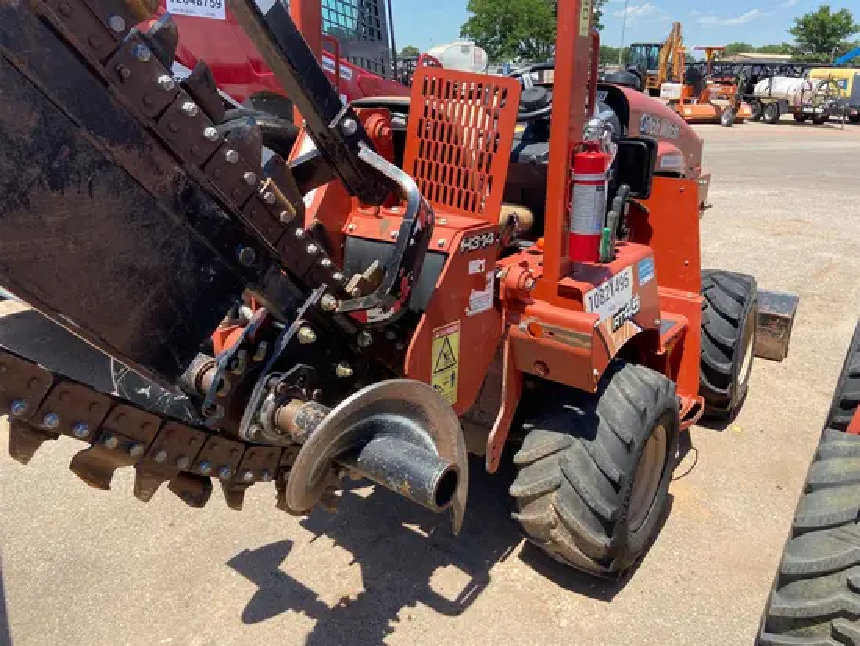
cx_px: 430
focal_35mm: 26
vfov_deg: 53.1
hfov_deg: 67.3
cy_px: 323
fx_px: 646
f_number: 1.8
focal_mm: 4.25
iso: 32
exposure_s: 1/1206
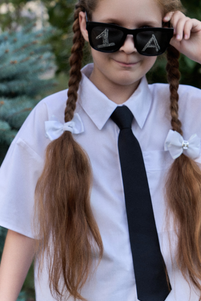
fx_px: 712
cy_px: 119
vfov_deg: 23.9
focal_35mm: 85
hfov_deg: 16.1
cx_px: 117
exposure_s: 1/100
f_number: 8
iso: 100
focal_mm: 70
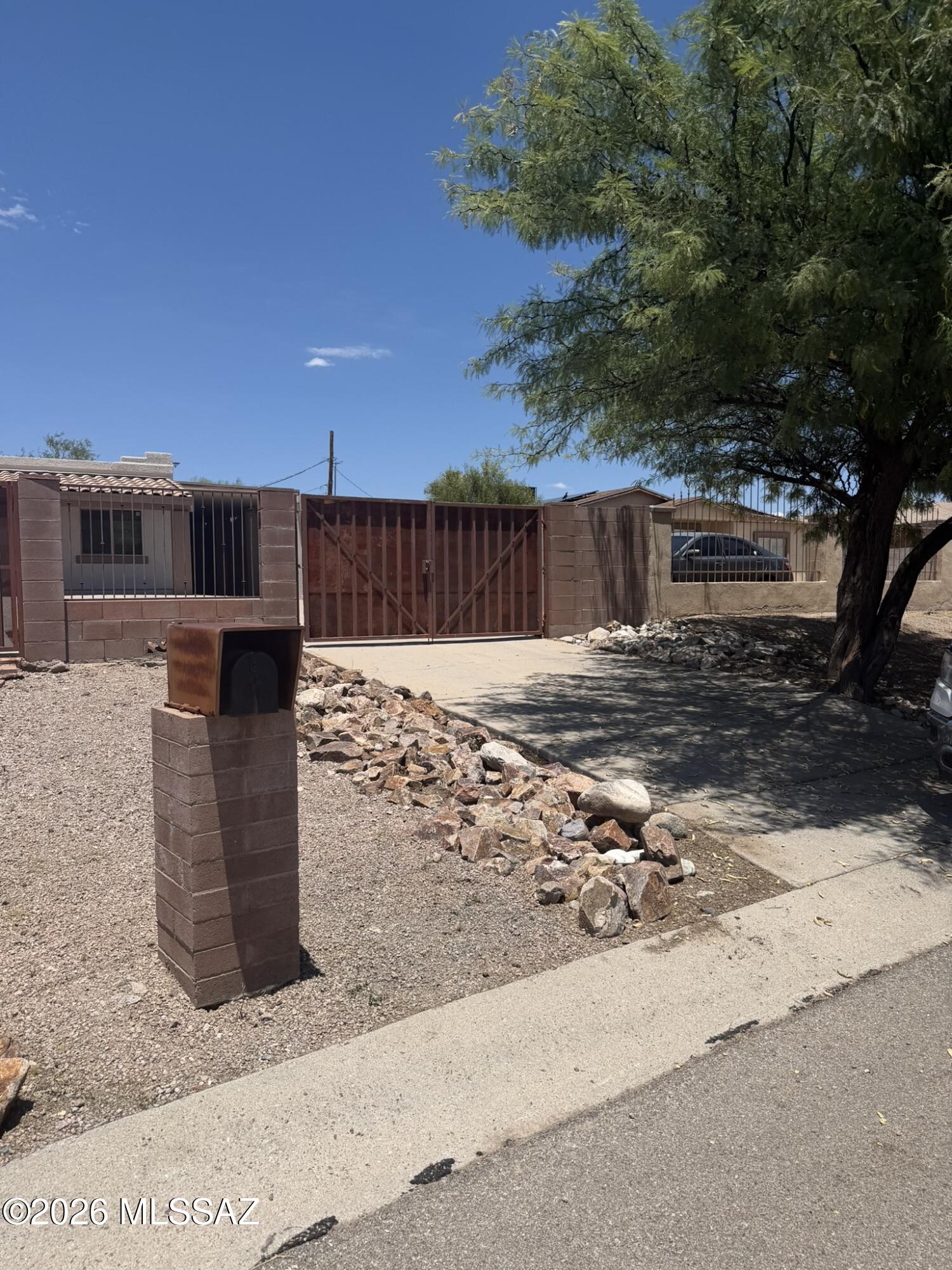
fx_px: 880
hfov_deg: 56.8
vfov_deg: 71.6
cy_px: 635
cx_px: 476
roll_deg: +1.1
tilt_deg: -3.4
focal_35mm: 24
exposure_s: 1/6711
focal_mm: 6.76
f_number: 1.78
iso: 80
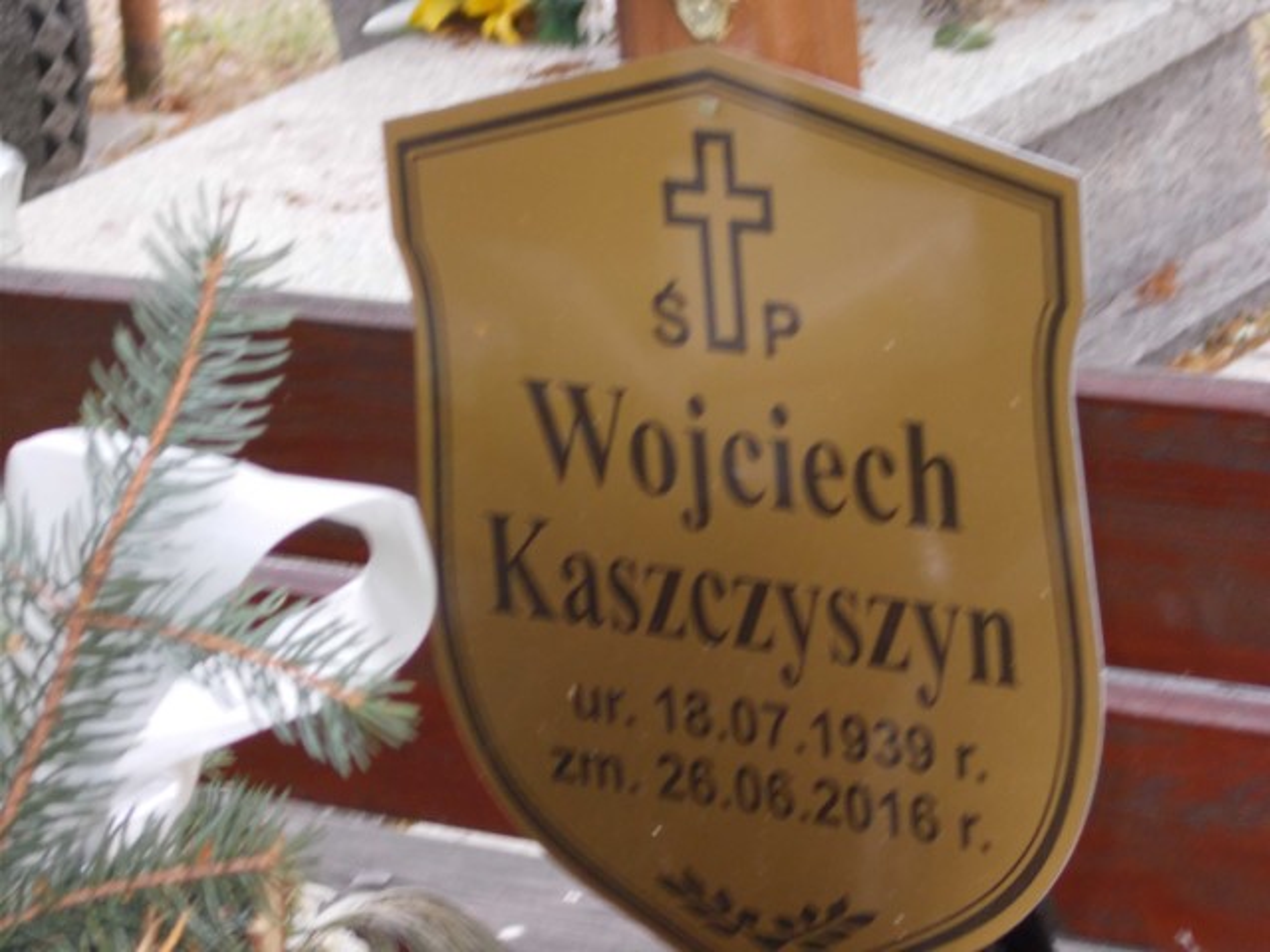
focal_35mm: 130
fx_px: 4769
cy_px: 476
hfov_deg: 15.2
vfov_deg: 11.4
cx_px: 635
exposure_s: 1/60
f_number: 6.5
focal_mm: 23
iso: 200
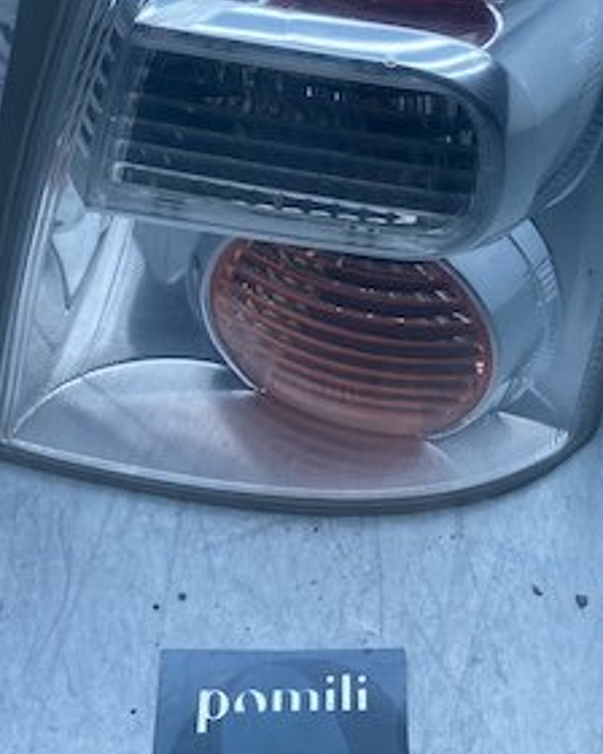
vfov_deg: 30.7
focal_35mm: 58
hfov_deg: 26.1
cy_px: 40
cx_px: 382
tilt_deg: -39.0
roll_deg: -3.5
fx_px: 1294
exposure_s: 1/934
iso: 32
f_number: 1.8
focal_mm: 4.25
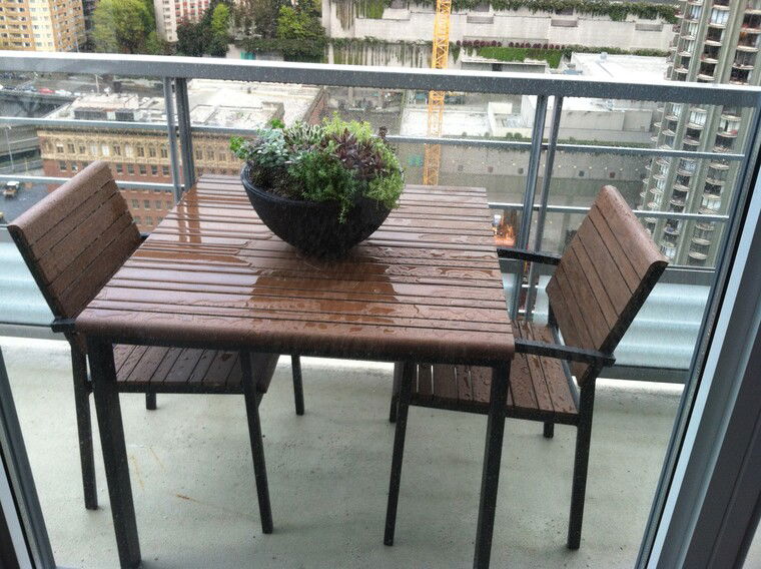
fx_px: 768
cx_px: 380
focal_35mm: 35
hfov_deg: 52.7
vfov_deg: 40.6
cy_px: 284
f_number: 2.8
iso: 100
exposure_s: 1/30
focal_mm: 3.85
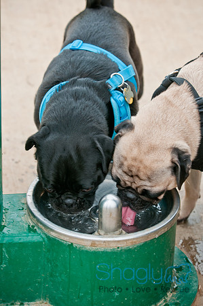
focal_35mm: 129
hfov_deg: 10.6
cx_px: 102
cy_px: 153
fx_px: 1094
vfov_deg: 15.9
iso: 200
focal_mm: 86
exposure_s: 1/250
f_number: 5
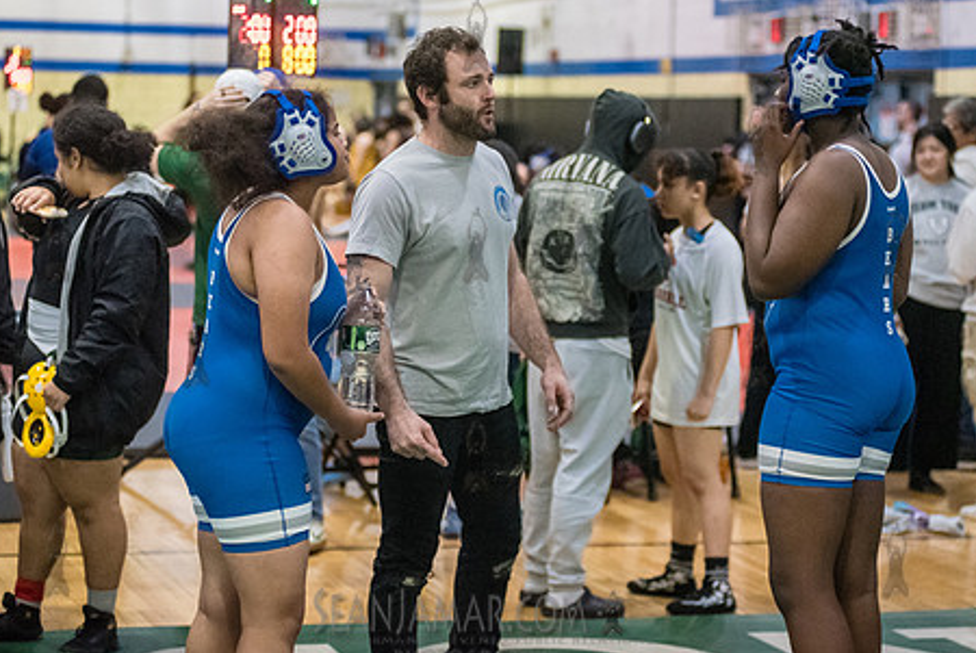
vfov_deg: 13.3
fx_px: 2795
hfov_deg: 19.8
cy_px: 244
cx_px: 475
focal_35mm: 103
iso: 8000
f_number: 2.8
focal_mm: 80
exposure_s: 1/800
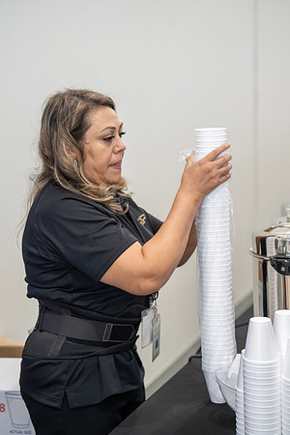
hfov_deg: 16.1
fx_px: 1027
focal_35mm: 85
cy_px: 218
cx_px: 145
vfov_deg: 23.9
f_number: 3.2
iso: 800
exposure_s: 1/125
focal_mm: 85
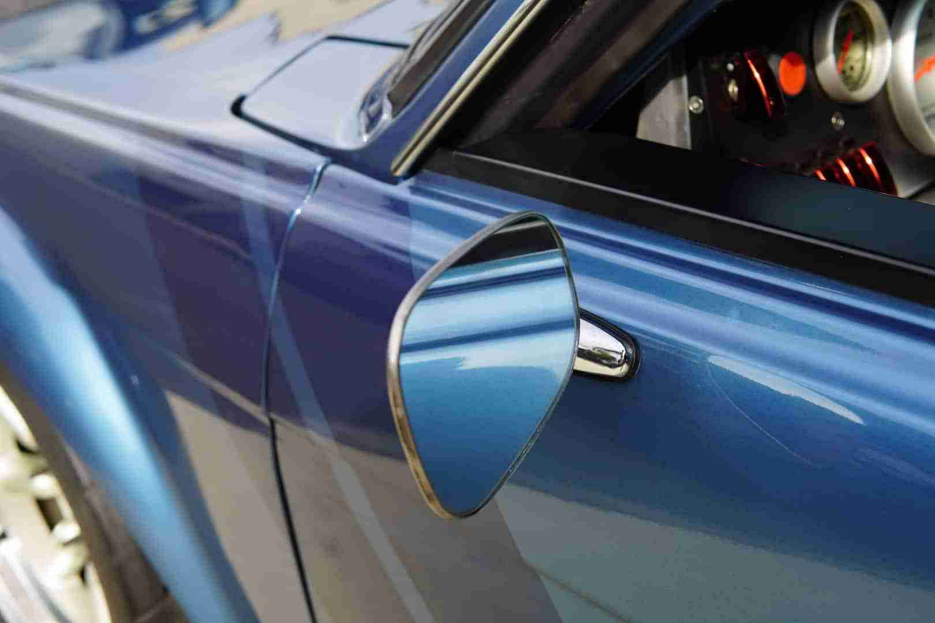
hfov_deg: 43.6
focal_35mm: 45
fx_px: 1169
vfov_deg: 29.9
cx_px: 468
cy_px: 312
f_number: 4
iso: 100
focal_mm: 30
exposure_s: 1/200
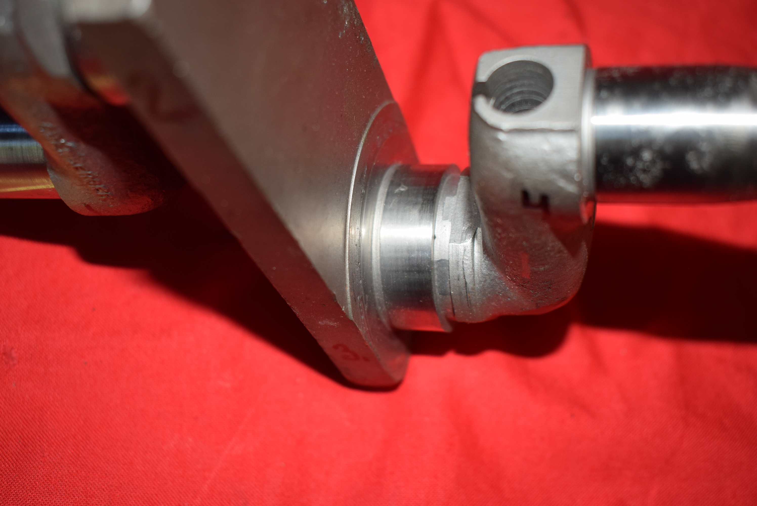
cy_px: 253
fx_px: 915
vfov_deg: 30.9
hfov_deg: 44.9
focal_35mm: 44
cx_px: 378
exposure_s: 1/200
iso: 400
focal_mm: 29
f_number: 5
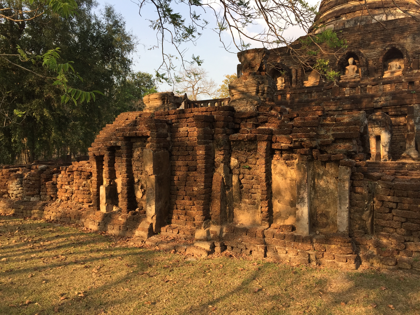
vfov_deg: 48.2
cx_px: 210
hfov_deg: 61.7
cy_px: 158
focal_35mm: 29
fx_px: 352
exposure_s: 1/501
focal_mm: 4.15
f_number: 2.2
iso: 32
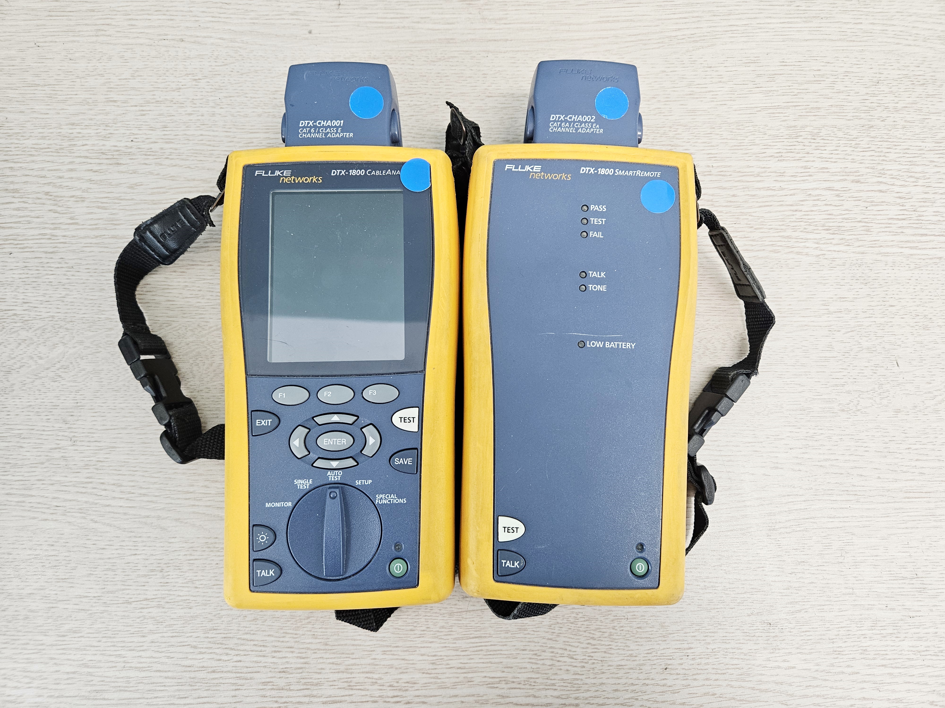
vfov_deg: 58.9
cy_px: 354
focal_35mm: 23
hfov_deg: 73.9
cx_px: 472
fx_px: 628
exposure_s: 1/120
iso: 250
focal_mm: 5.4
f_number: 1.8
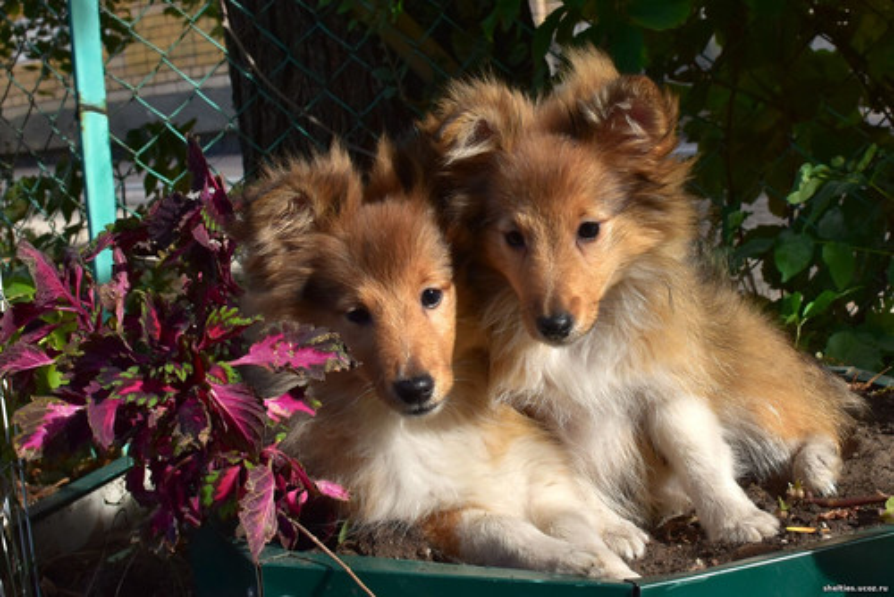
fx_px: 1292
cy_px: 298
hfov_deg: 38.2
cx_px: 447
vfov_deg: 26.0
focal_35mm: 52
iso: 400
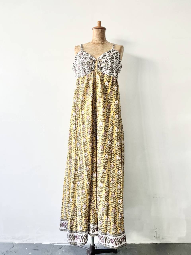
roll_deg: -0.4
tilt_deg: -2.9
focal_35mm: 26
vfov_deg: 67.3
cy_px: 128
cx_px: 96
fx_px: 191
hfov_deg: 53.1
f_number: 1.6
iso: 125
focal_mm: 5.1
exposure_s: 1/101
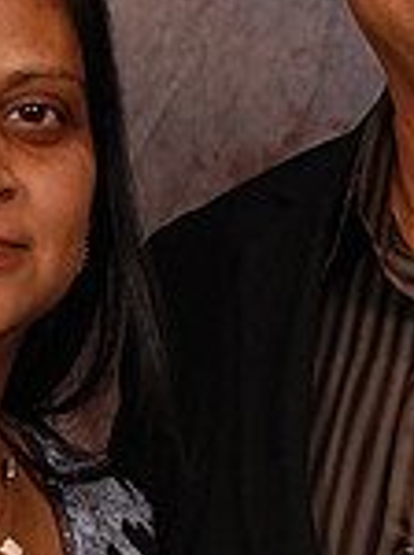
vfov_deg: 7.4
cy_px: 418
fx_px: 4286
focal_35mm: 268
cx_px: 214
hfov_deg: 5.5
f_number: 5.6
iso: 400
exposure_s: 1/200
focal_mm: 48
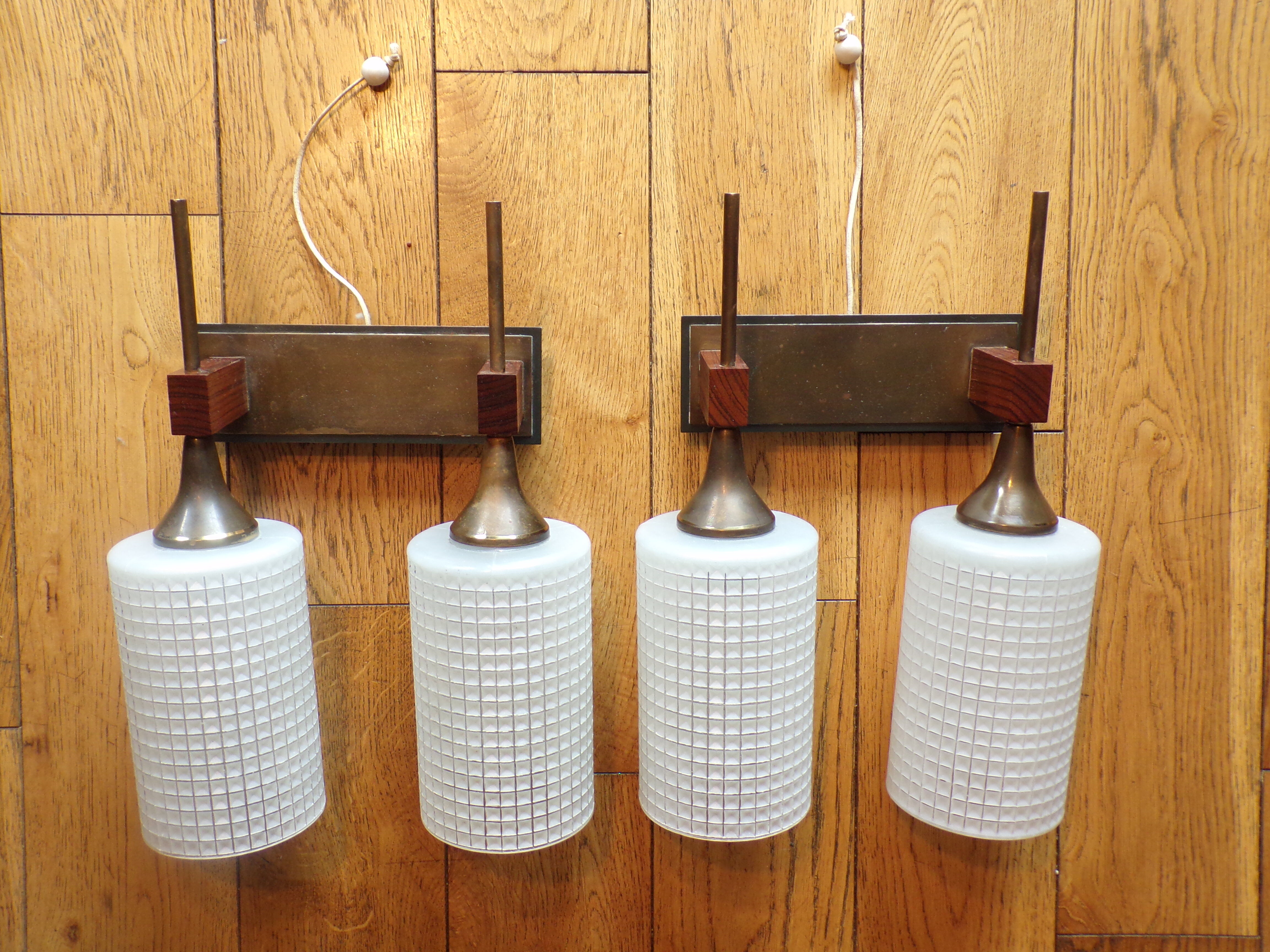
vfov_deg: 44.2
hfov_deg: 56.8
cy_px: 476
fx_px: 1174
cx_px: 635
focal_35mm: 32
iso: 160
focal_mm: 5.8
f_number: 3.2
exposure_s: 1/34
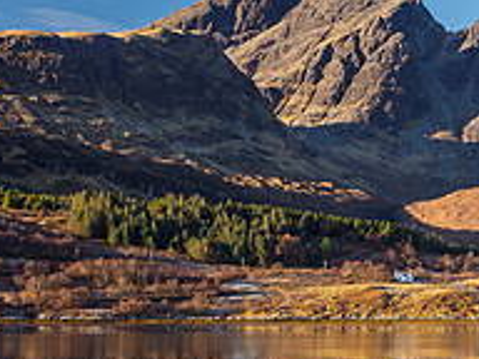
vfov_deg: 12.8
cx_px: 566
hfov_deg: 16.4
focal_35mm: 115
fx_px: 1591
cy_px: 280
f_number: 7.1
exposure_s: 1/50
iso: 200
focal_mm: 19
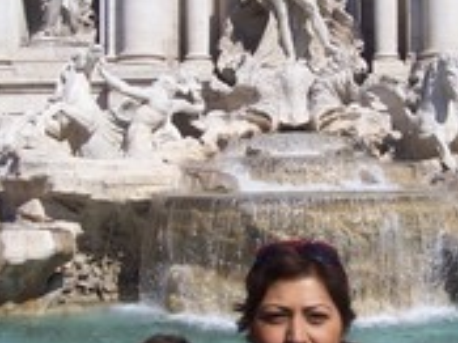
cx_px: 275
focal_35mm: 68
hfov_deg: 28.5
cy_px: 148
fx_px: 899
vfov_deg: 21.6
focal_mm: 5.6
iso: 80
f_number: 5.6
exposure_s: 1/750
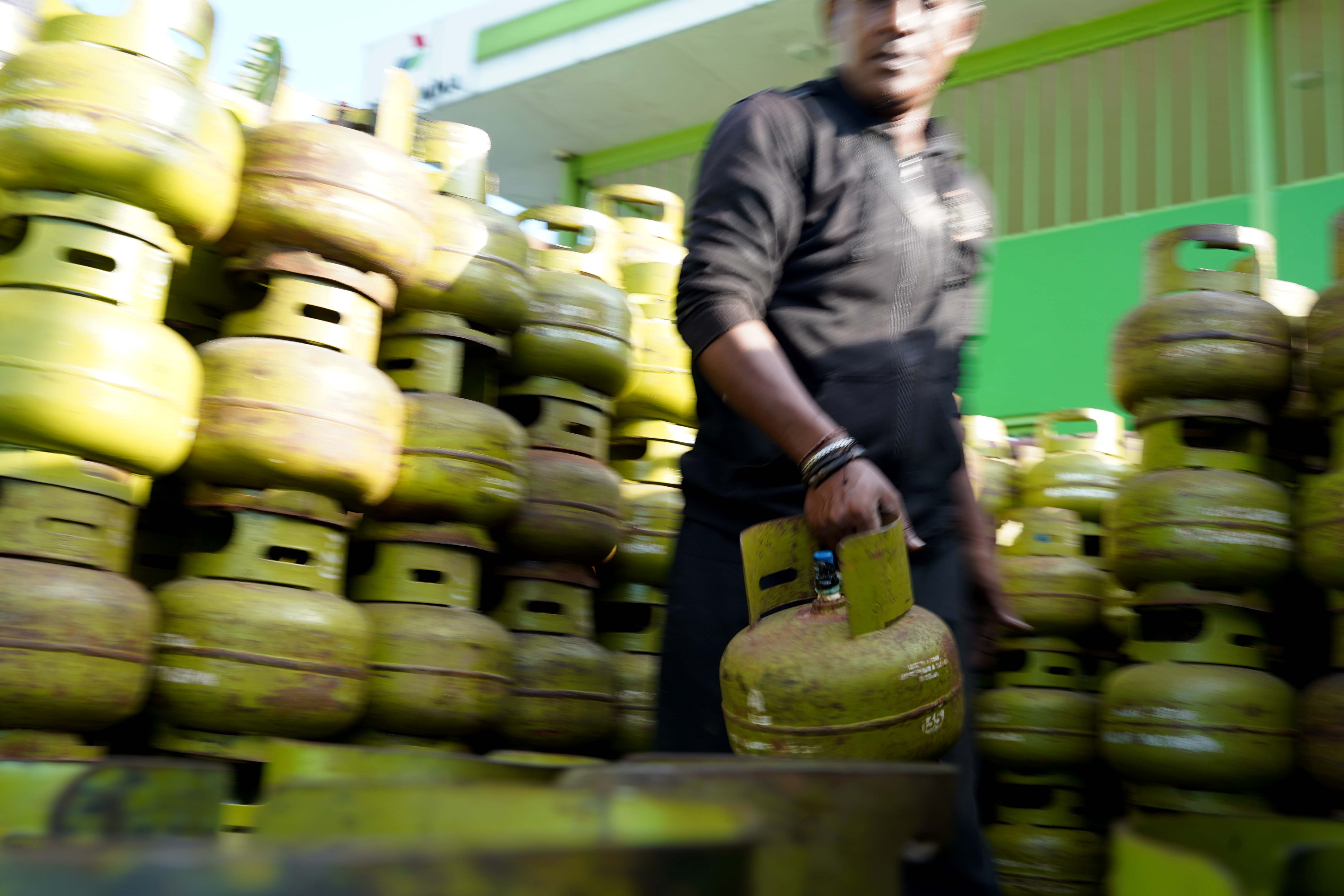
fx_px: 1419
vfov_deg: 35.1
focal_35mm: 38
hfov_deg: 50.7
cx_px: 672
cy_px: 448
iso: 100
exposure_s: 1/15
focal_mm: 38
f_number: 7.1
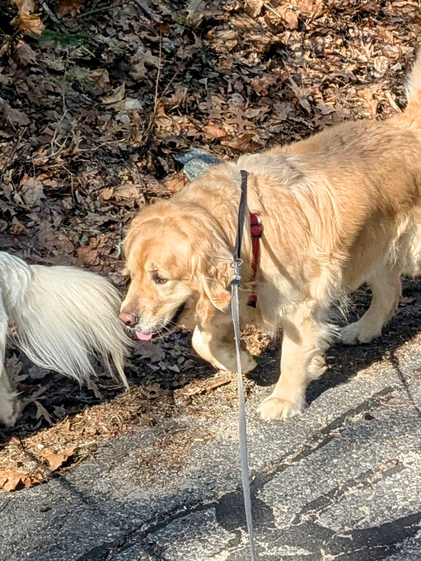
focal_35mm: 72
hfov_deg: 19.9
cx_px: 9
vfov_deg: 26.8
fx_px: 1168
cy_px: 158
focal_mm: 4.38
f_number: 1.73
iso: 43
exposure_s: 1/632
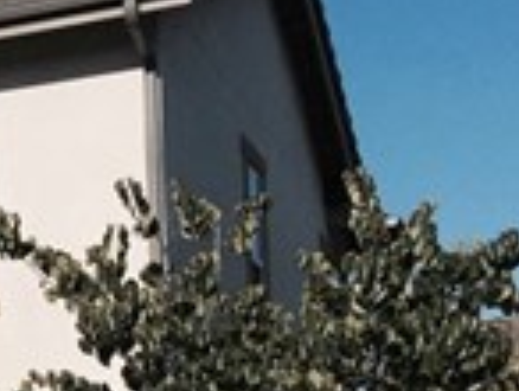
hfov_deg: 13.2
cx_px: -551
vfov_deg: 11.4
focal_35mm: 127
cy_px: 491
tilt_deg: +6.6
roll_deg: -1.5
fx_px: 1907
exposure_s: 1/3968
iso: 32
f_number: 2.2
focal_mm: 4.15
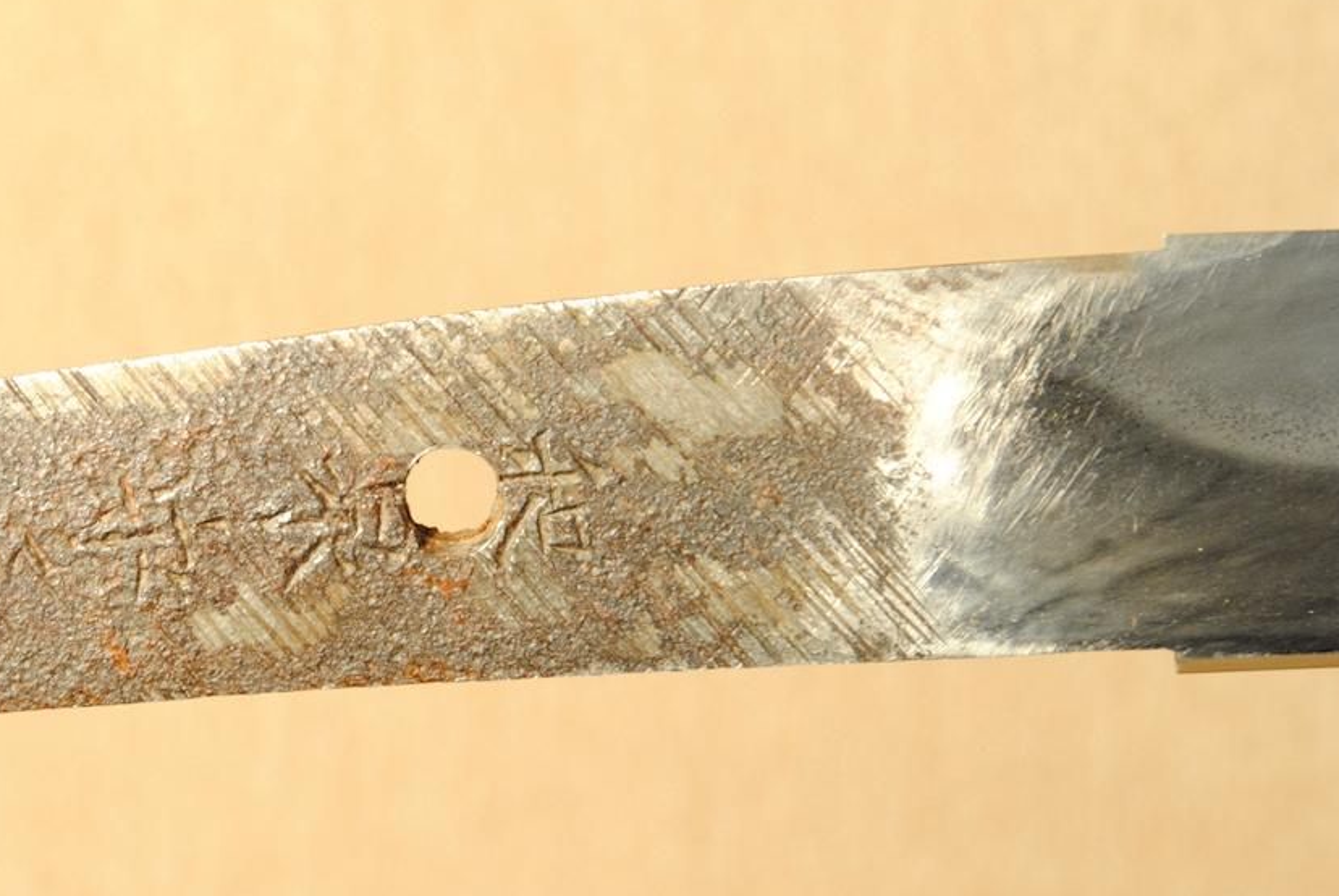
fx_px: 7558
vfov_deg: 6.8
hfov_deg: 10.1
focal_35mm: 203
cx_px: 285
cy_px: 478
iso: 400
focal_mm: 80
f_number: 11
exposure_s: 1/2
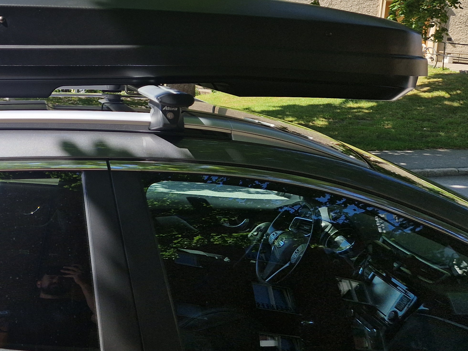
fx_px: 635
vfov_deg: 30.1
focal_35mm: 47
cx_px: 0
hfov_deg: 36.4
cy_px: 70
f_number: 1.8
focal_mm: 5.4
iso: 50
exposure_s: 1/840
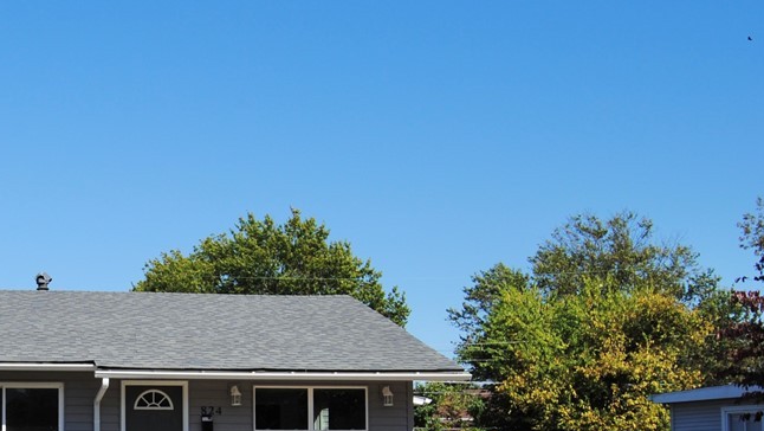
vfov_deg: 20.3
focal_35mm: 58
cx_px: 139
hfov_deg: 34.7
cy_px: 401
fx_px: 1175
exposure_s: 1/320
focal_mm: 22
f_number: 9
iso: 100
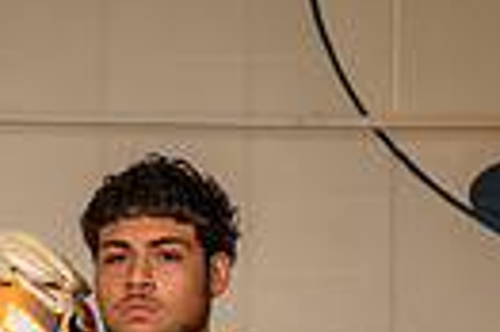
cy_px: 847
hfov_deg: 12.4
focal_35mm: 165
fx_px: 2289
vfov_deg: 7.6
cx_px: 137
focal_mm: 48
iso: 800
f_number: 6.3
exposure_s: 1/400
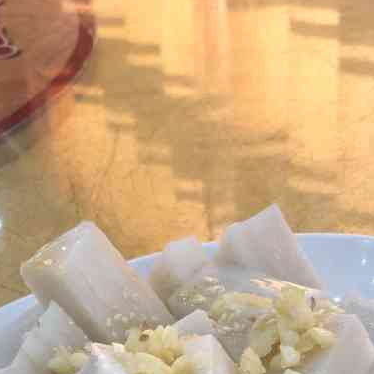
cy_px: 460
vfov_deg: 14.7
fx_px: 1393
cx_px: 120
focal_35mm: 114
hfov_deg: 15.3
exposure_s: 1/50
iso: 64
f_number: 2.4
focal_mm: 6
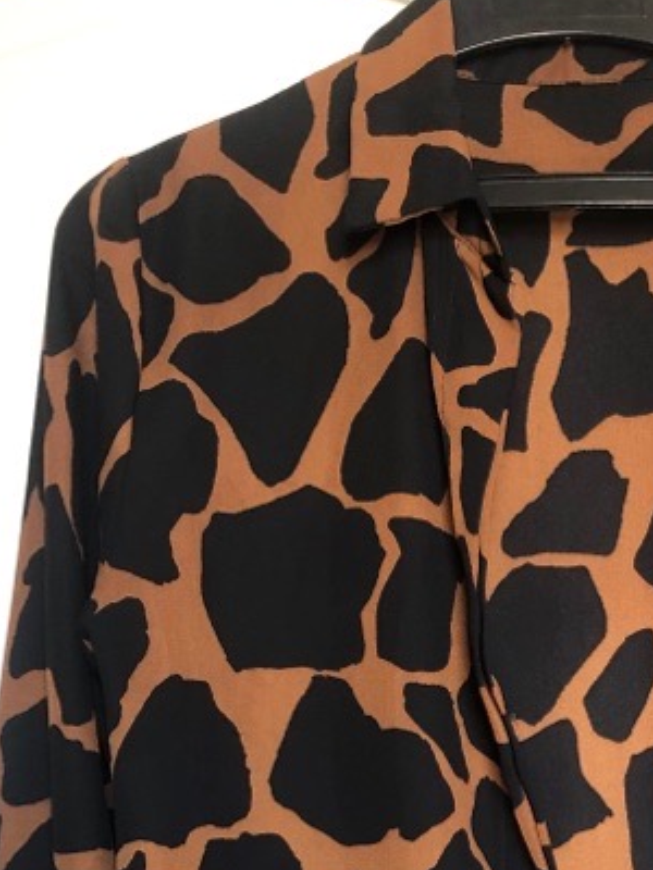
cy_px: 920
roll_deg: +1.8
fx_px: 1761
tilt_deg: +3.0
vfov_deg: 26.0
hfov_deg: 20.1
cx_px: 707
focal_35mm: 70
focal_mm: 3.99
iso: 32
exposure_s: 1/30
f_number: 1.8
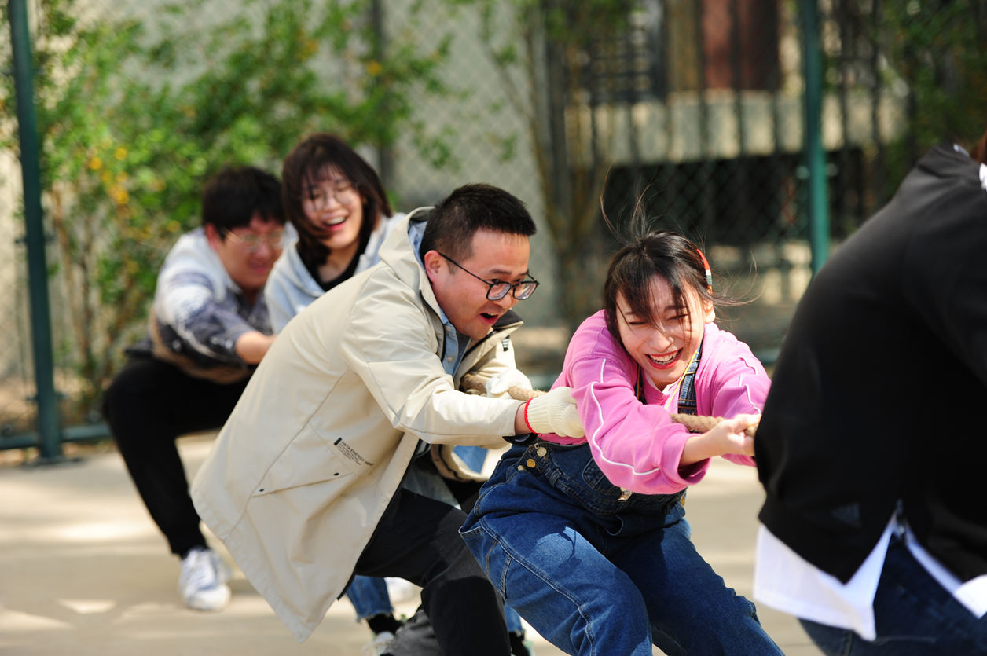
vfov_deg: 11.2
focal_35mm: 122
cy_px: 328
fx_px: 3342
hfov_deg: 16.8
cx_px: 494
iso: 200
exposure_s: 1/1000
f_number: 2.8
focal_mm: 122
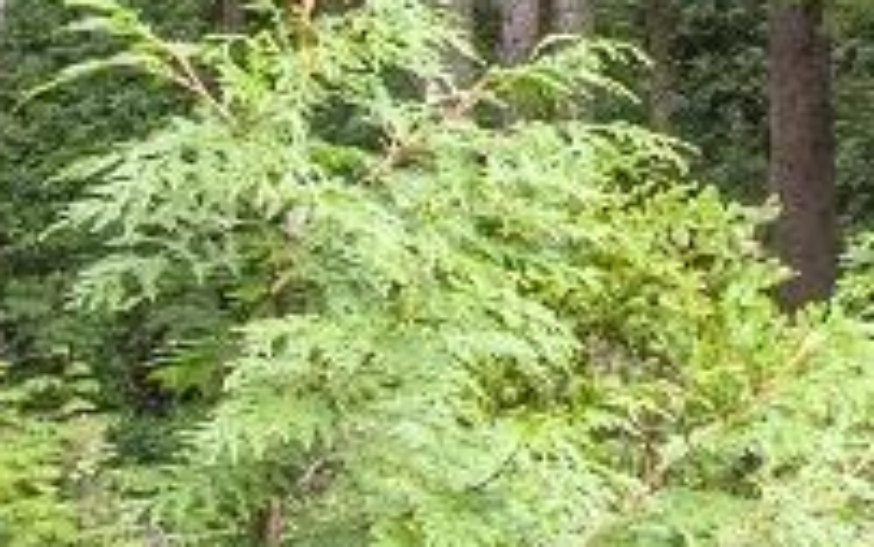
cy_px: -90
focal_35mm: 231
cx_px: 2351
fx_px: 5504
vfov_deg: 5.7
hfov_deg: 8.1
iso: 400
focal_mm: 24
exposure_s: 1/125
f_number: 8
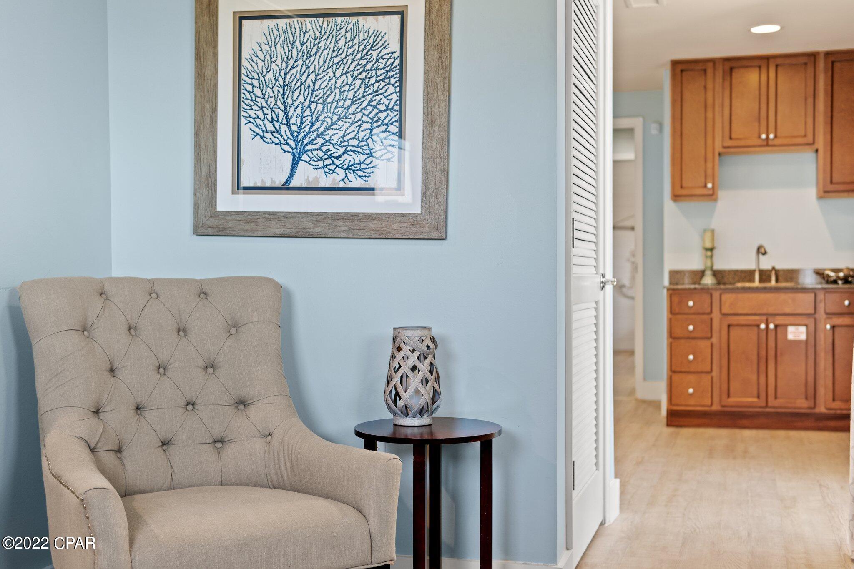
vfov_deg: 29.9
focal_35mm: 45
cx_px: 427
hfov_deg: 43.6
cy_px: 284
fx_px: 1067
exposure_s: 1/20
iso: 400
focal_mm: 30
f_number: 2.2
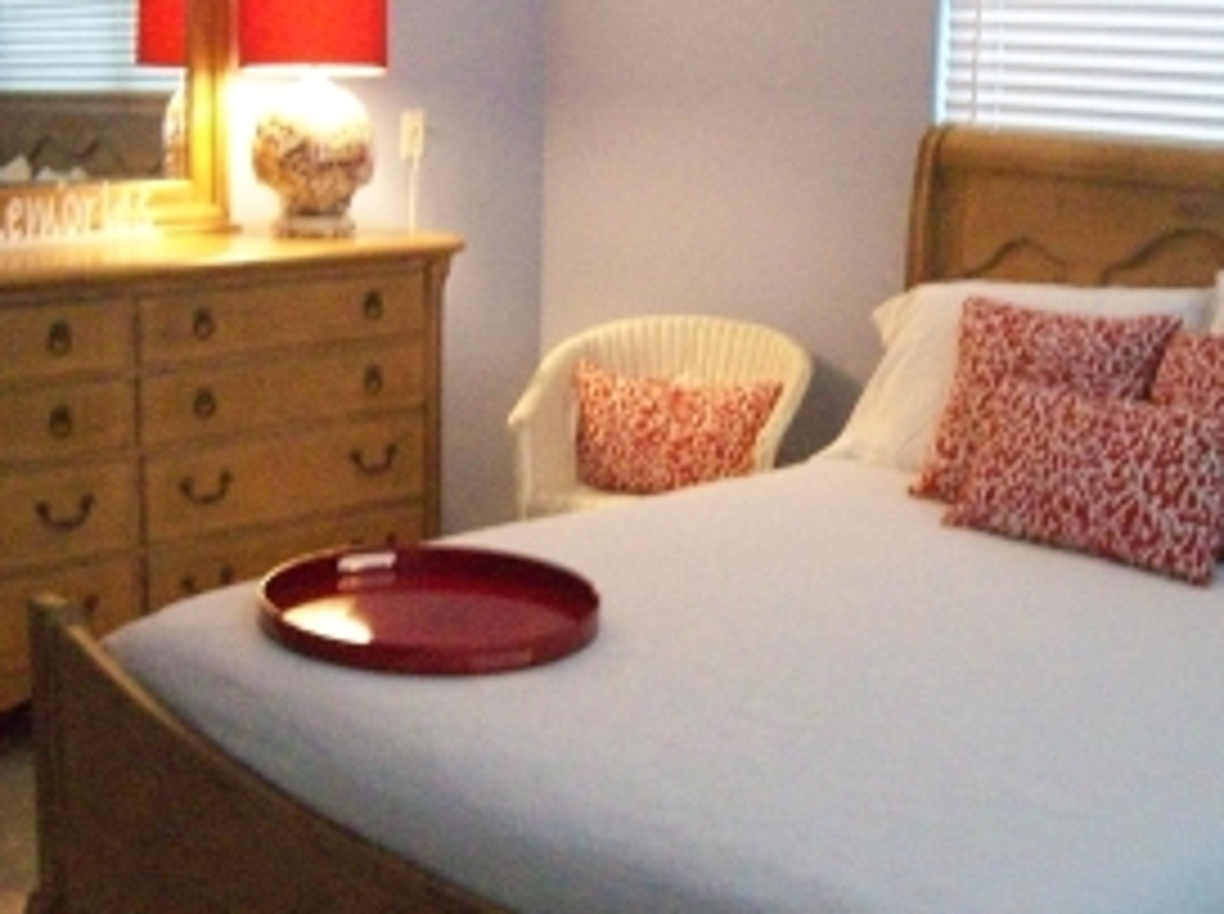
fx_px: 1871
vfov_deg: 27.4
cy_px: 439
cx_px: 634
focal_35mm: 53
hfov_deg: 36.2
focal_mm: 6
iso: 800
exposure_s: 1/28.7
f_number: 2.7
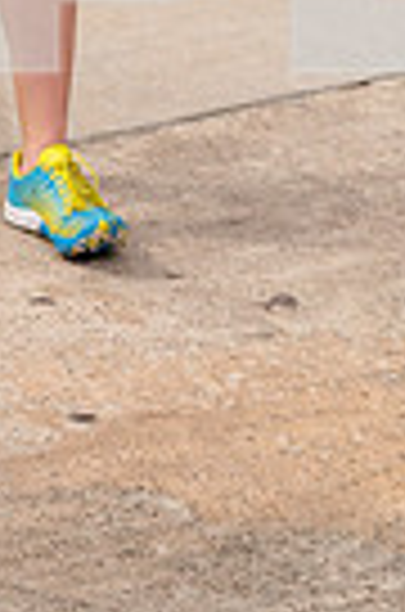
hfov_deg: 9.2
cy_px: -378
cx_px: -68
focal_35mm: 146
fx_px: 2476
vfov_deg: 13.1
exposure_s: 1/1600
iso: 250
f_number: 4
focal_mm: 44
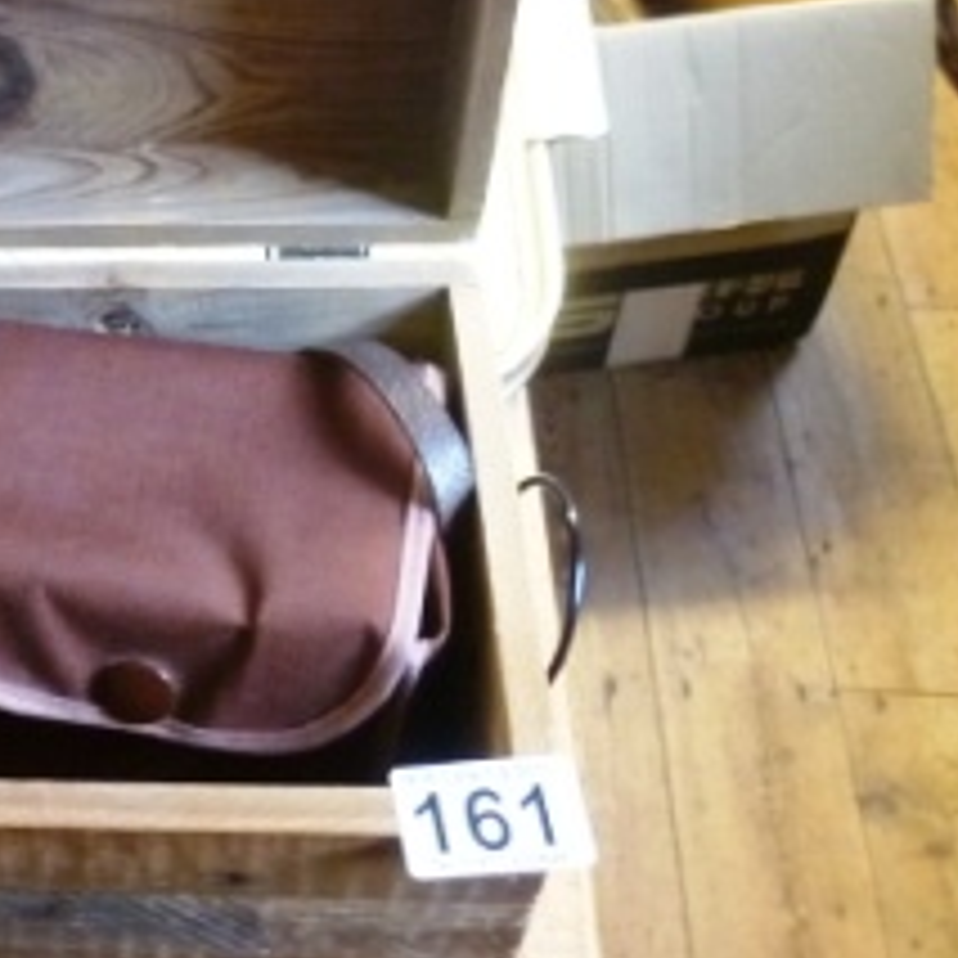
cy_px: 382
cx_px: -18
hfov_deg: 30.3
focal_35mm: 52
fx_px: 1628
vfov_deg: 32.7
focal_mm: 5
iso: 400
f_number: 2.8
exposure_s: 1/13
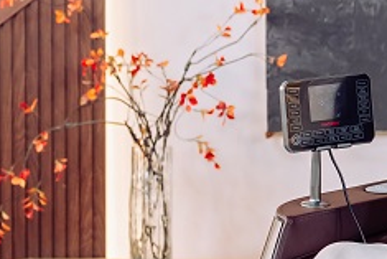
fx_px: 3334
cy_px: 180
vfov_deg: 4.4
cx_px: 520
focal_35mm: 310
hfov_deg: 6.6
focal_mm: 73
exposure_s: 1/200
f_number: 3.5
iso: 1250
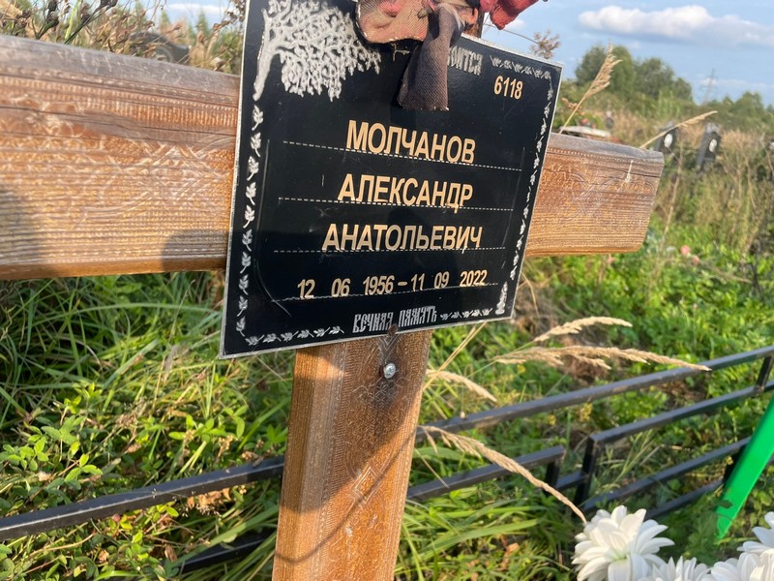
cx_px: 387
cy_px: 290
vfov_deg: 53.1
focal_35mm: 26
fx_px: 581
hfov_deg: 67.3
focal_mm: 4.2
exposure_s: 1/619
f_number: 1.6
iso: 32
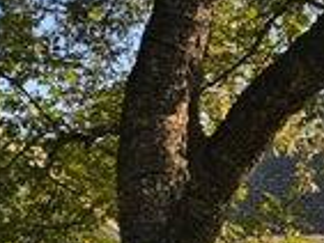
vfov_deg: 10.5
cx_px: 511
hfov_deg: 13.3
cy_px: 275
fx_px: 1302
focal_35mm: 139
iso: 12
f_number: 1.7
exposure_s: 1/427
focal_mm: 6.3
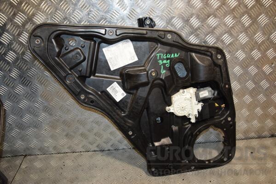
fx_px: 241
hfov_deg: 59.5
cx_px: 138
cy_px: 92
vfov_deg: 41.7
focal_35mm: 32
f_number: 5
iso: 800
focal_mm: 21
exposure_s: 1/200
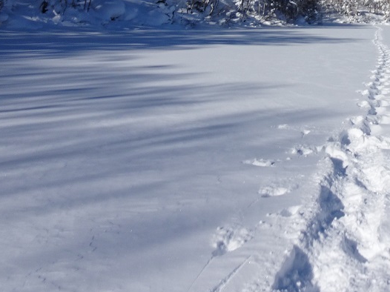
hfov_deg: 35.5
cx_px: 366
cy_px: -9
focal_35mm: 50
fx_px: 563
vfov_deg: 27.2
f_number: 3.5
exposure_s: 1/2000
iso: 80
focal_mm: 4.1
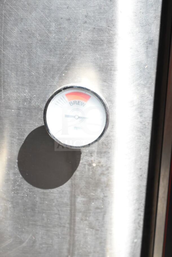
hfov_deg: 21.6
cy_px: 128
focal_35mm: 63
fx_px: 451
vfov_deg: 31.9
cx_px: 86
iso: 1600
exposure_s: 1/250
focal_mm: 42
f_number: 8
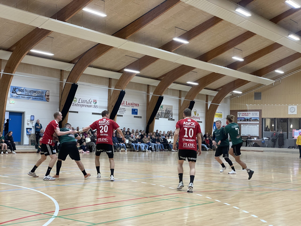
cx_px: 150
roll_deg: -0.8
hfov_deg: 36.8
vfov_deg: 28.0
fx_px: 452
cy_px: 113
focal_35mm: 52
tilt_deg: +3.7
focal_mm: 6
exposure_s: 1/90
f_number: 2
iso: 200
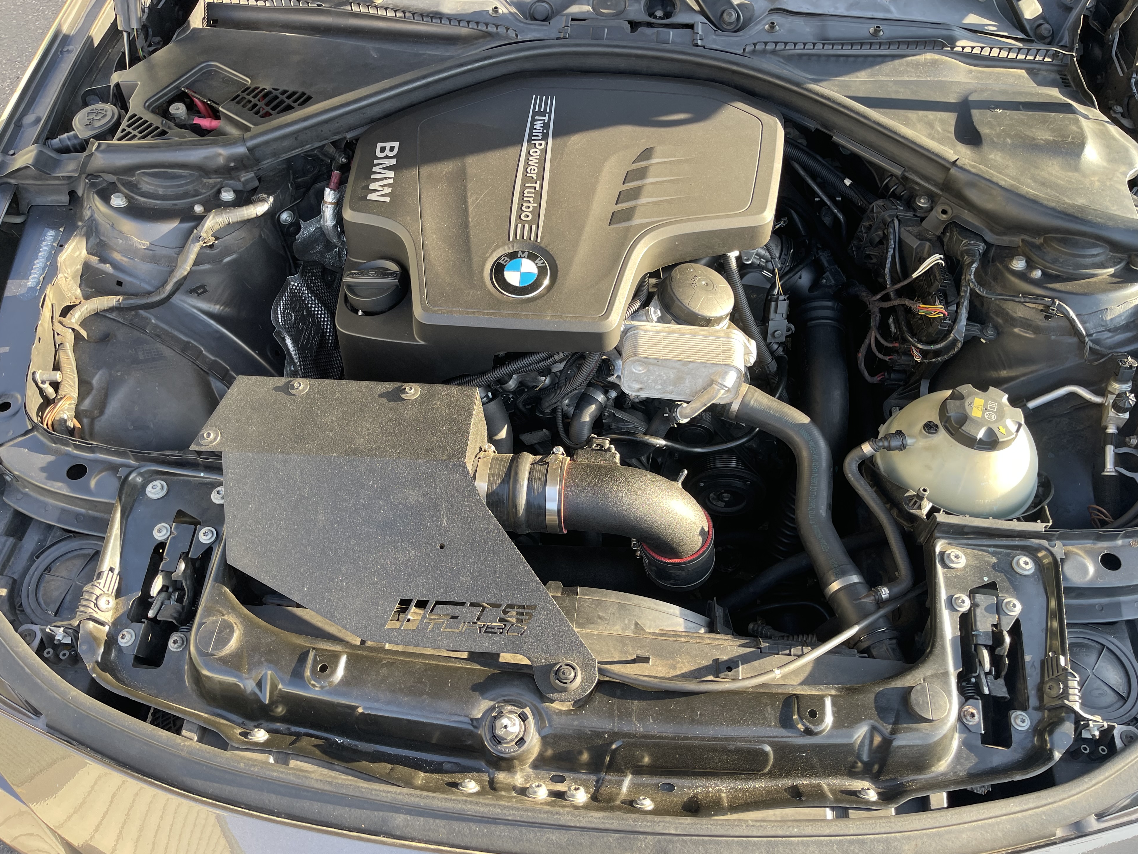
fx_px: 855
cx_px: 590
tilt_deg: -56.0
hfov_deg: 67.3
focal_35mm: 26
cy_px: 437
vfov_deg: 53.1
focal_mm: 5.1
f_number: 1.6
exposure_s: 1/121
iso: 50
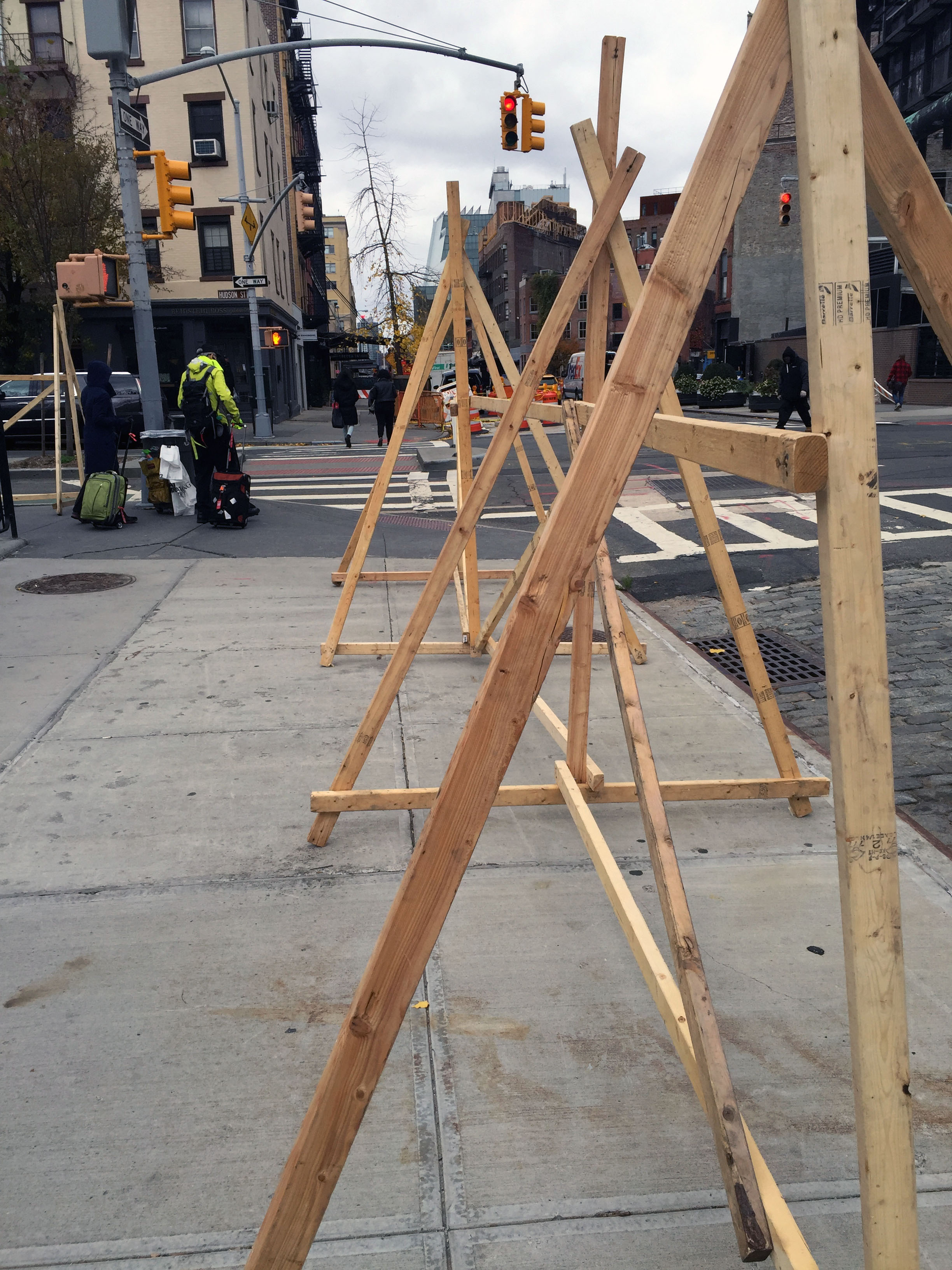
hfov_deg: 48.2
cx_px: 476
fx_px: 1063
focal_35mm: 29
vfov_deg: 61.7
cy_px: 635
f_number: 2.2
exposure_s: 1/514
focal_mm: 4.15
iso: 32
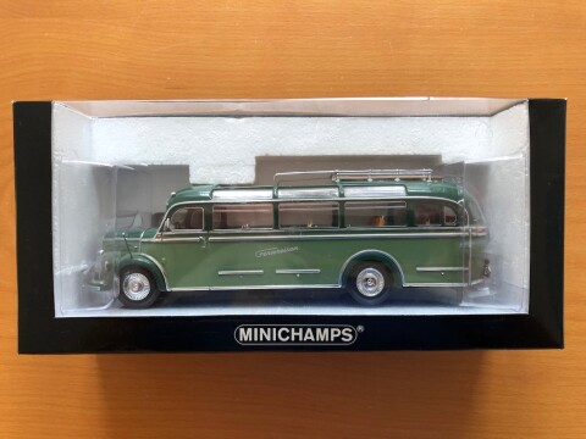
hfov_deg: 63.4
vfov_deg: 49.7
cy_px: 220
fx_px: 474
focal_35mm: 28
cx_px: 293
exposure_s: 1/20
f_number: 1.8
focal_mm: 4
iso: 40
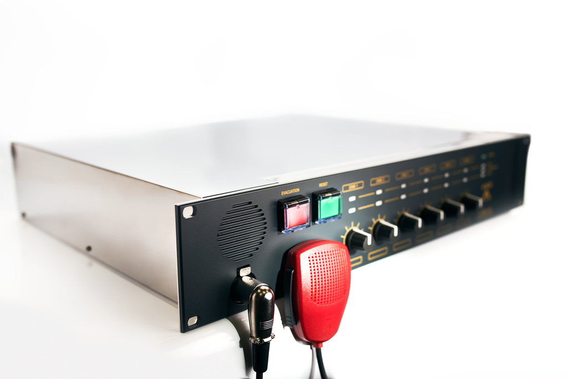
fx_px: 552
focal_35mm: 35
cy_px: 190
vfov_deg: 37.9
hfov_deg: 54.4
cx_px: 284
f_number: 3.5
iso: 100
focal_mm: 35
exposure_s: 1/160
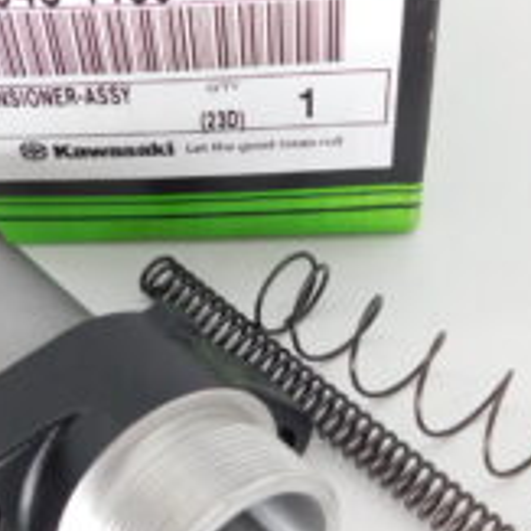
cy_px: 370
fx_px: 1215
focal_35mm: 70
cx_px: 238
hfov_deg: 24.6
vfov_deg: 24.5
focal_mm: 5.3
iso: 125
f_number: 3.2
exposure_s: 1/125
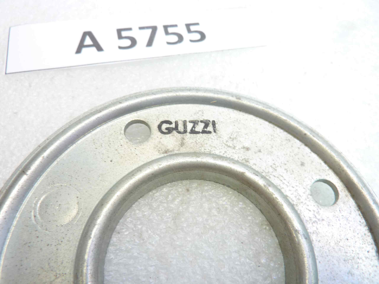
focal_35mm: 25
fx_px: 274
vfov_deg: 54.9
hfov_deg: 69.4
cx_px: 190
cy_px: 142
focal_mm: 4.1
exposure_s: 1/13
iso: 80
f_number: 3.3
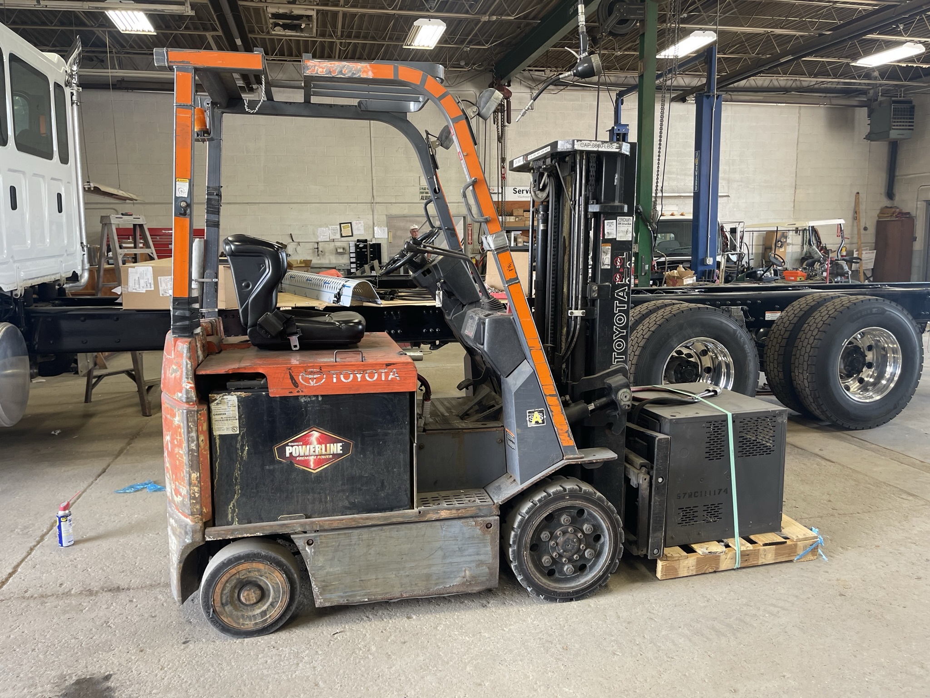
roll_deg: +0.5
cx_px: 465
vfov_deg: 53.1
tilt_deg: -8.8
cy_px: 349
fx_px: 699
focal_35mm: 26
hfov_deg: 67.3
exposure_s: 1/115
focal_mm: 5.1
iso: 125
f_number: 1.6
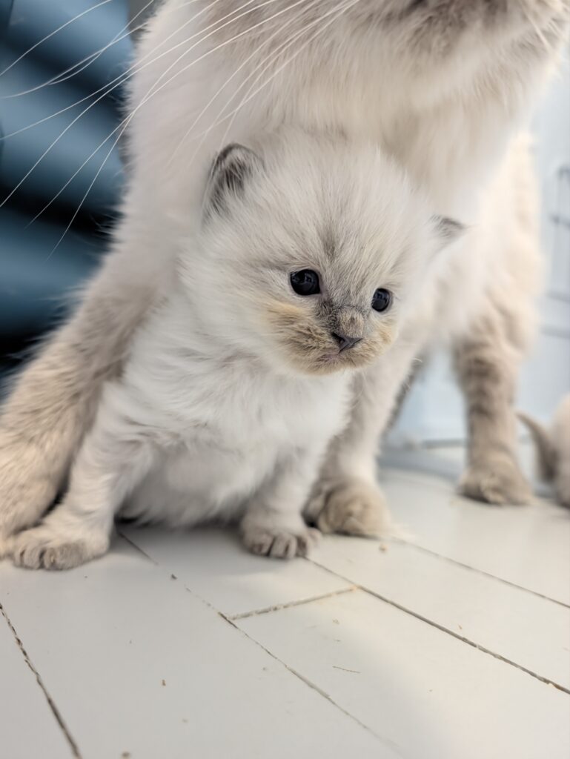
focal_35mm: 24
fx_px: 526
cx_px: 285
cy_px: 380
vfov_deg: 71.6
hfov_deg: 56.9
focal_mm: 6.9
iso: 2166
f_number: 1.68
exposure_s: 1/125
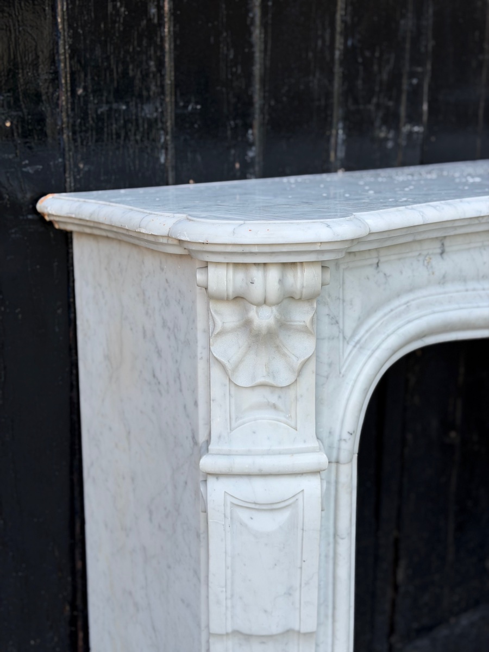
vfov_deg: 39.7
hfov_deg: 30.3
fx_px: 904
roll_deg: -1.5
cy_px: 326
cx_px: 244
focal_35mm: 48
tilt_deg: -14.4
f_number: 1.78
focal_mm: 6.76
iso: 64
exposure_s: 1/493
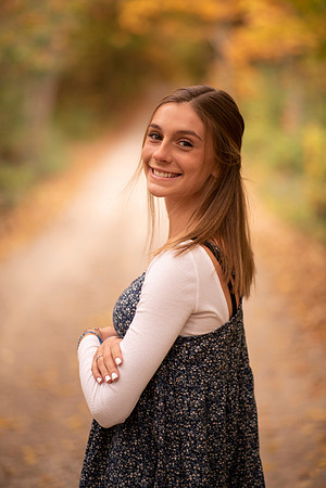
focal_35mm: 85
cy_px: 244
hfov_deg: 16.1
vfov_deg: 23.9
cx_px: 163
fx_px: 1154
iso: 100
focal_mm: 85
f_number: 1.8
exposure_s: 1/500
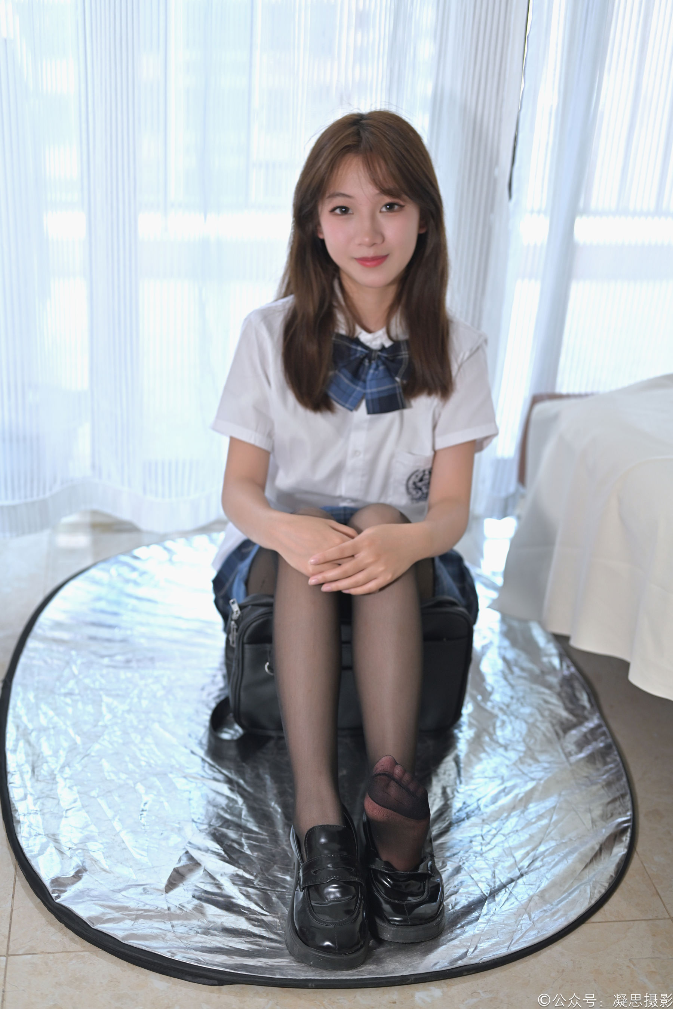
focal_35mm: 50
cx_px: 336
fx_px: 1402
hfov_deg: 27.0
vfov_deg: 39.6
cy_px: 504
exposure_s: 1/100
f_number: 2.5
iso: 720
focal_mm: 50
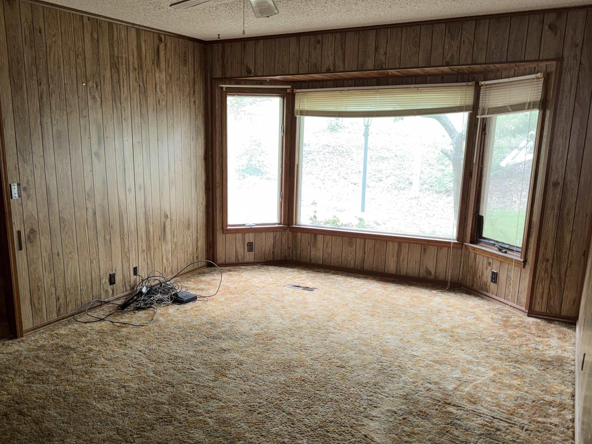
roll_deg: +0.3
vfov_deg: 45.3
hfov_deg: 57.9
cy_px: 260
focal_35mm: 31
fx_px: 530
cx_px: 239
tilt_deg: -13.4
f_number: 1.78
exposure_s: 1/5
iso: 100
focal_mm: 6.76
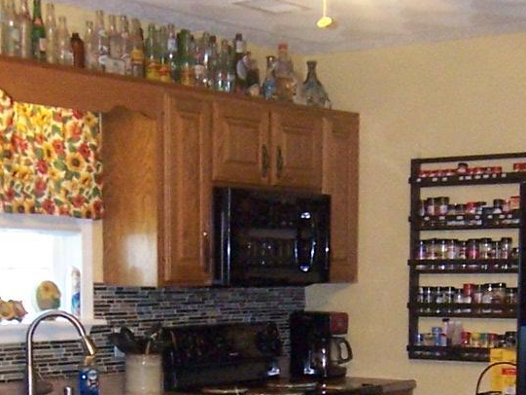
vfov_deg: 16.6
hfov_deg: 22.5
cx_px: 266
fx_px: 1322
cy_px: 413
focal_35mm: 87
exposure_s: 1/30
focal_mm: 3.8
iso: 200
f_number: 2.8
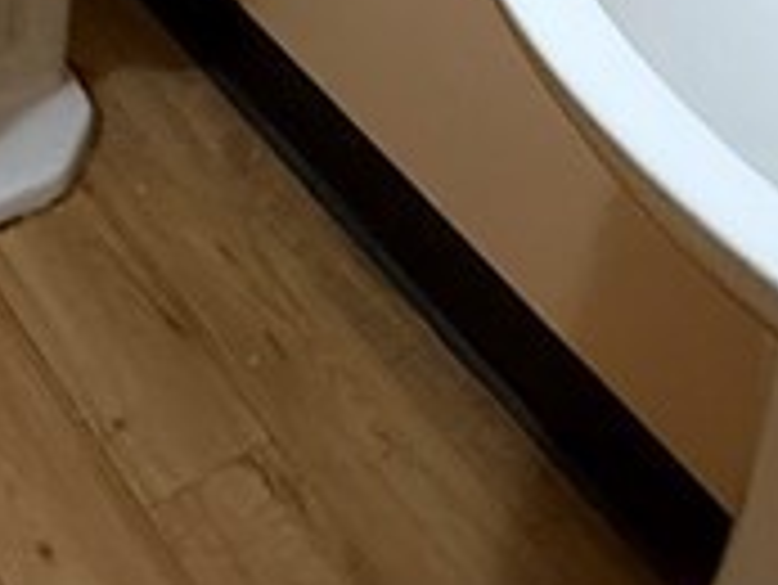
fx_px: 1867
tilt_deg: -19.2
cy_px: -792
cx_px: -193
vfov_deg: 13.4
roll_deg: -0.7
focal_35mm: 83
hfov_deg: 21.6
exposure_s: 1/60
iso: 640
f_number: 2.2
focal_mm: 2.22
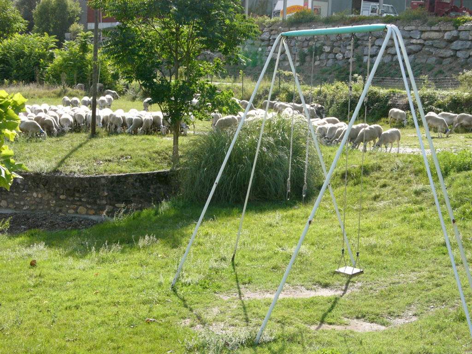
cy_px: 177
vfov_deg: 21.0
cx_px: 236
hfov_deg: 27.8
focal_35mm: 70
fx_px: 954
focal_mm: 17.7
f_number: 6.3
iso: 200
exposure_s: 1/400
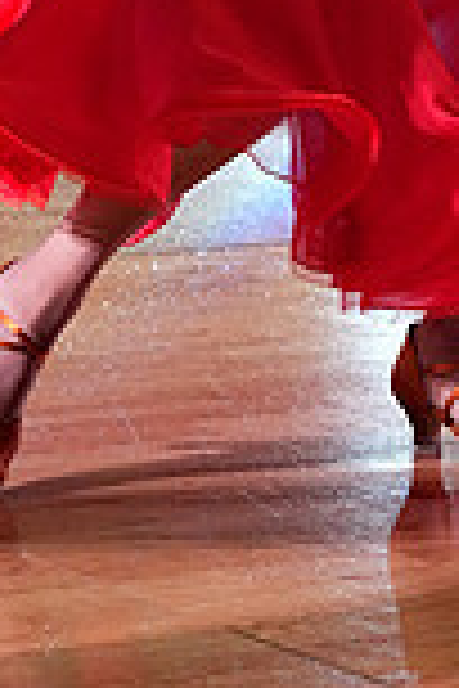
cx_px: -74
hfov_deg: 5.2
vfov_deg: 7.6
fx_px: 5068
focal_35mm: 265
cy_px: -522
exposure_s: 1/400
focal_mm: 70
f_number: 5
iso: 6400
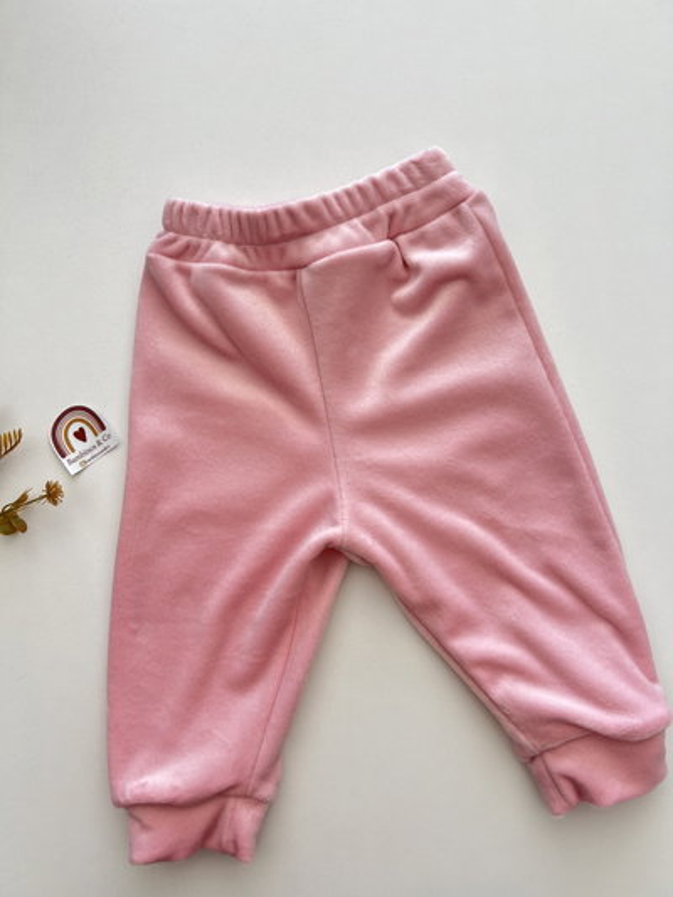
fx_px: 674
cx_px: 336
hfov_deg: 53.1
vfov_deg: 67.3
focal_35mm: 26
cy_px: 448
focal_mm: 5.7
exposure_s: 1/314
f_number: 1.5
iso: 50
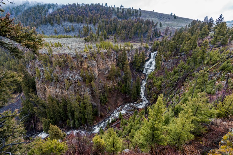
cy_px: 78
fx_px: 104
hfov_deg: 96.7
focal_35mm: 16
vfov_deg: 73.7
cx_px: 116
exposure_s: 1/100
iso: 800
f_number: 10
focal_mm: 16
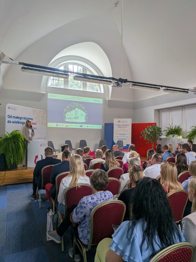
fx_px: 181
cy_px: 131
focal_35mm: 24
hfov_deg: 56.8
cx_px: 98
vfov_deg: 71.6
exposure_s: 1/534
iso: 34
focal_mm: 4.53
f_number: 1.7
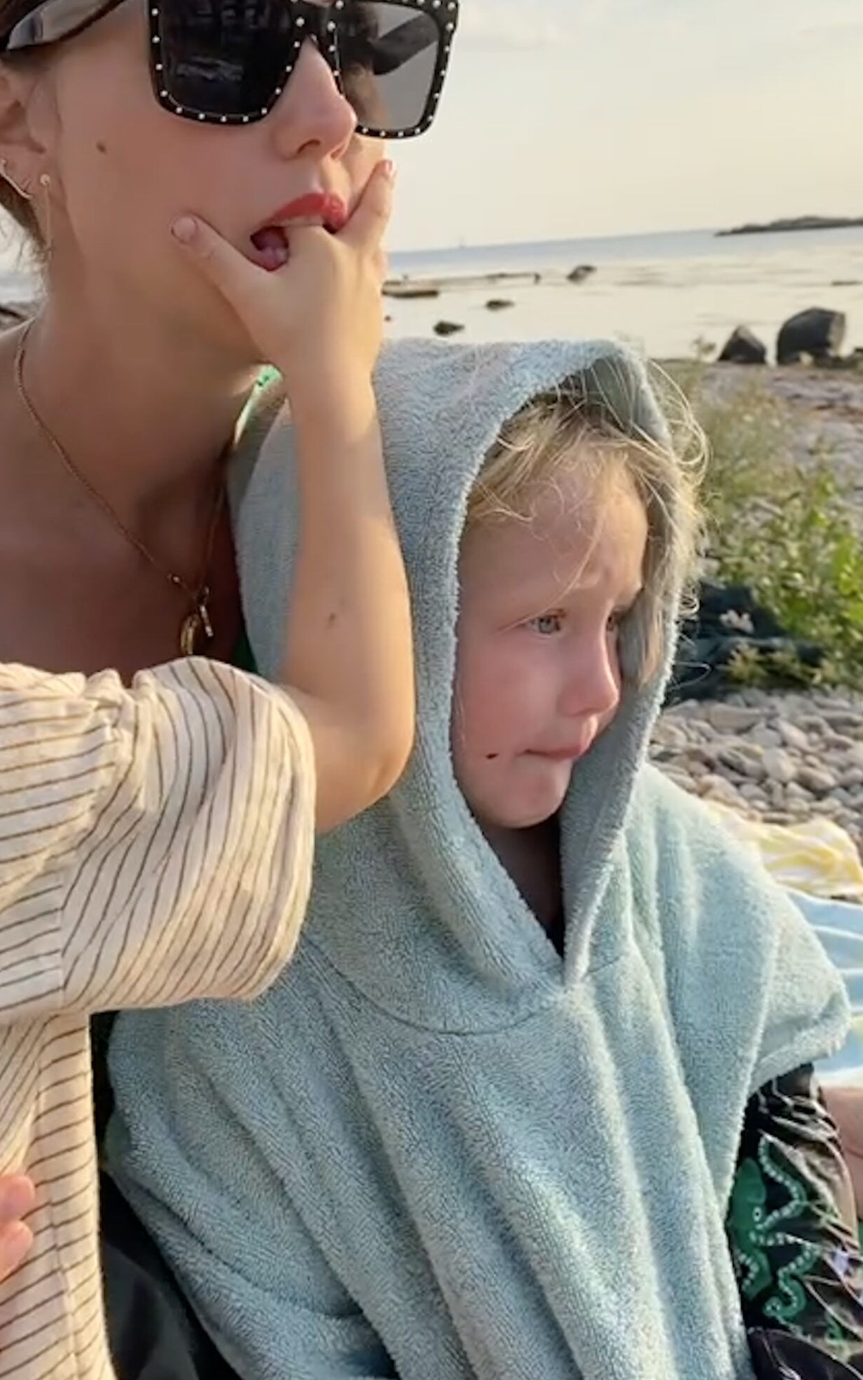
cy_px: 524
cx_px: 399
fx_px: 1355
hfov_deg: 35.3
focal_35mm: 36
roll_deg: +4.1
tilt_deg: -9.3
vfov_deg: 53.5
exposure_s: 1/1232
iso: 32
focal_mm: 4.25
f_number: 1.8
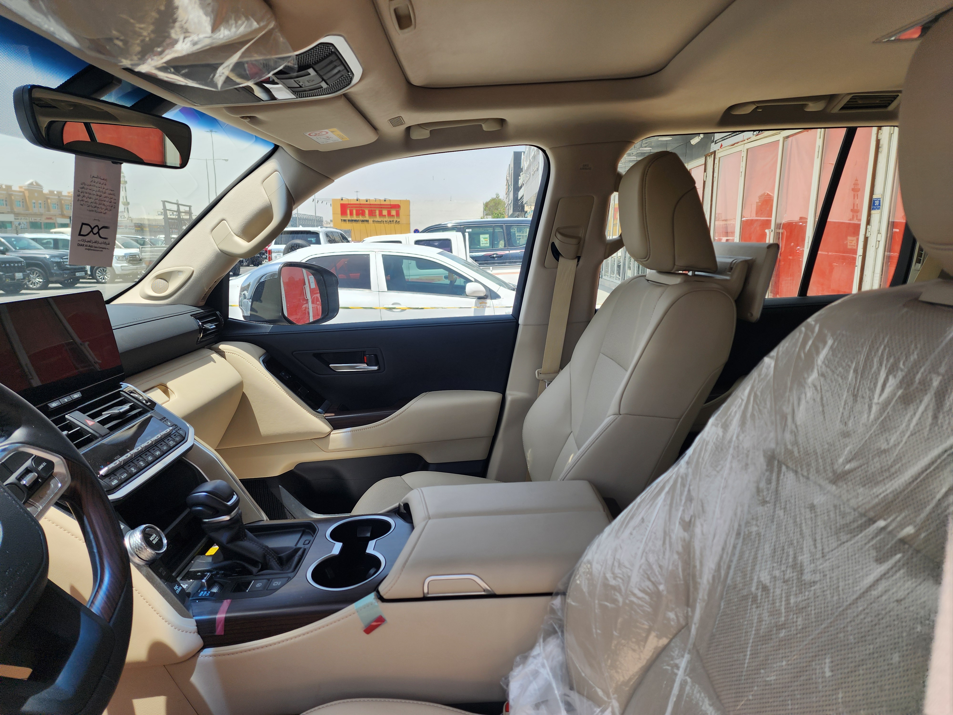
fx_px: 633
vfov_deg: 58.9
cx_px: 476
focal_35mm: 23
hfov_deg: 73.9
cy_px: 358
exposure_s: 1/499
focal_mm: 6.4
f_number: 1.8
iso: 12
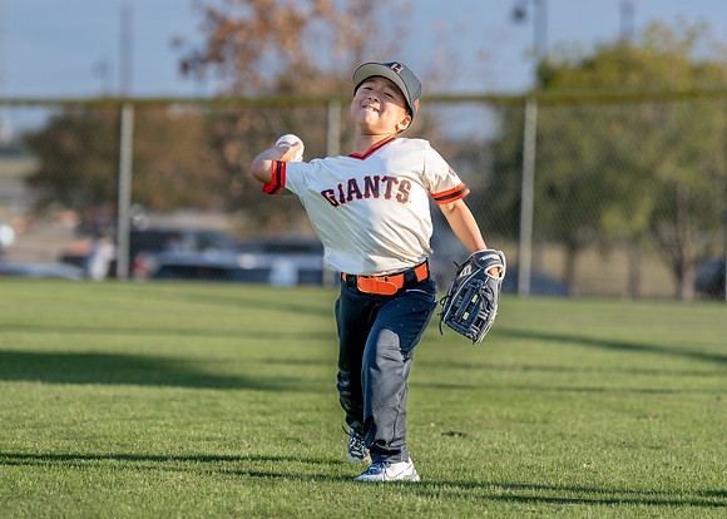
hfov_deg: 9.9
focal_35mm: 204
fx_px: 4211
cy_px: 199
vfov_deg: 7.1
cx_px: 363
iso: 100
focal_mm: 135
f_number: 2.8
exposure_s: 1/1600
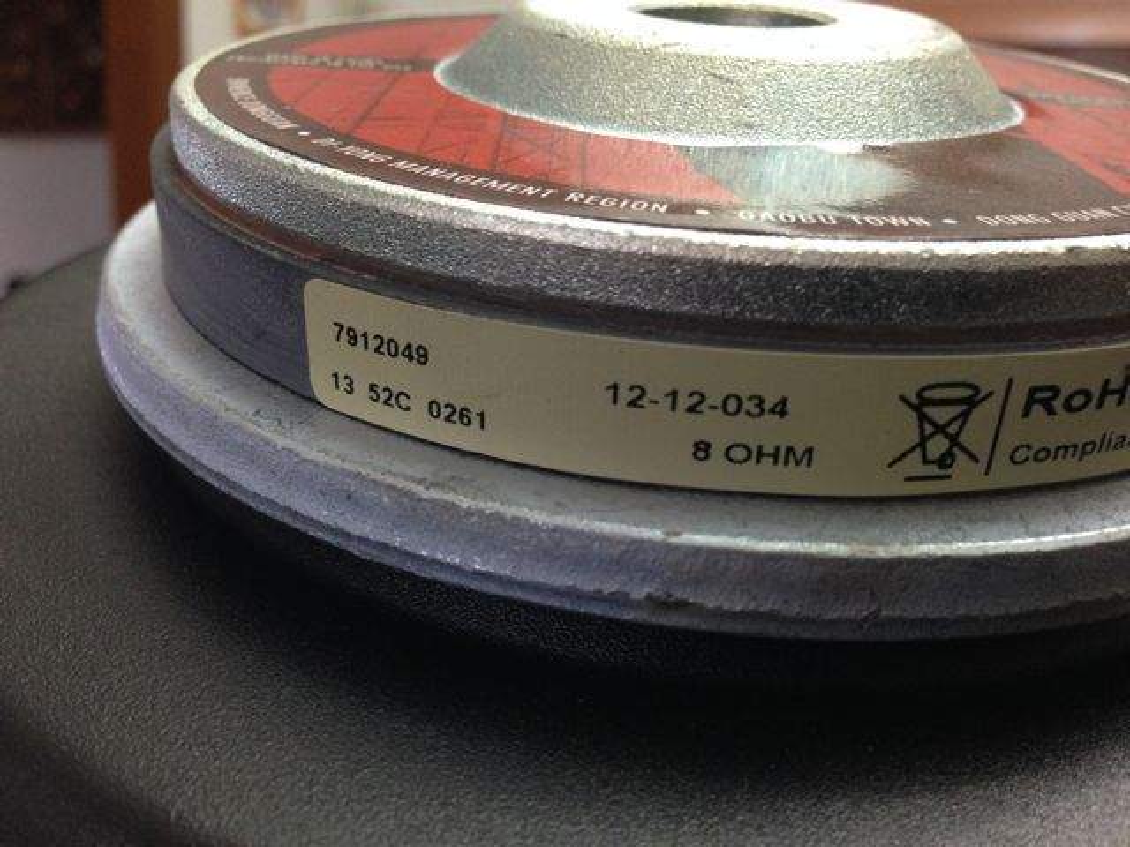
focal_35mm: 33
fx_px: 1077
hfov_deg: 55.4
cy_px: 424
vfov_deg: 42.9
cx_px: 565
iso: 200
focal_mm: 4.12
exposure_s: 1/20
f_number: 2.4
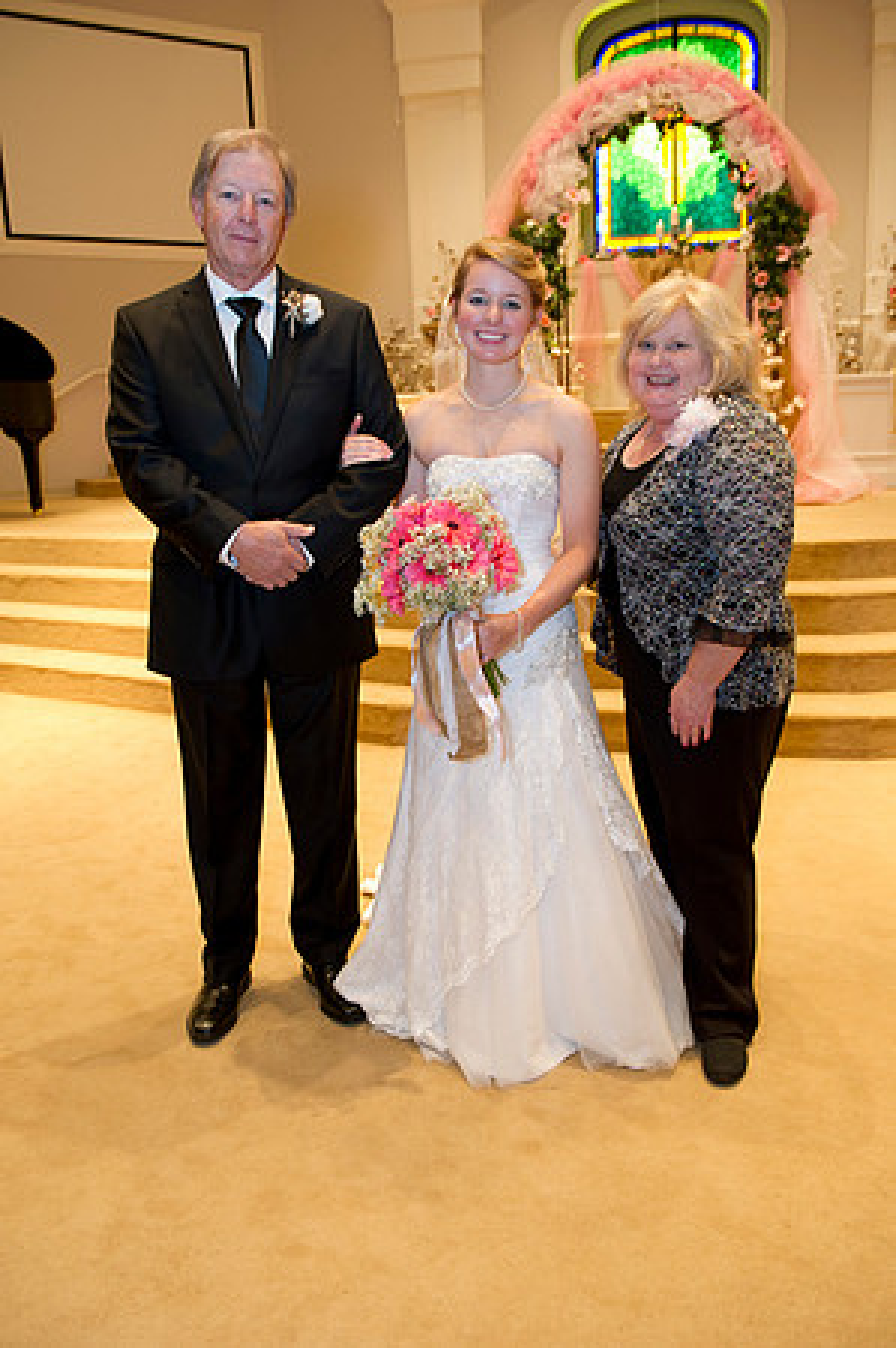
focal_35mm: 29
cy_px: 674
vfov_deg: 63.7
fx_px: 1085
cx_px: 448
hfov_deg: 44.9
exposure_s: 1/80
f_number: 4
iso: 1250
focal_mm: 29
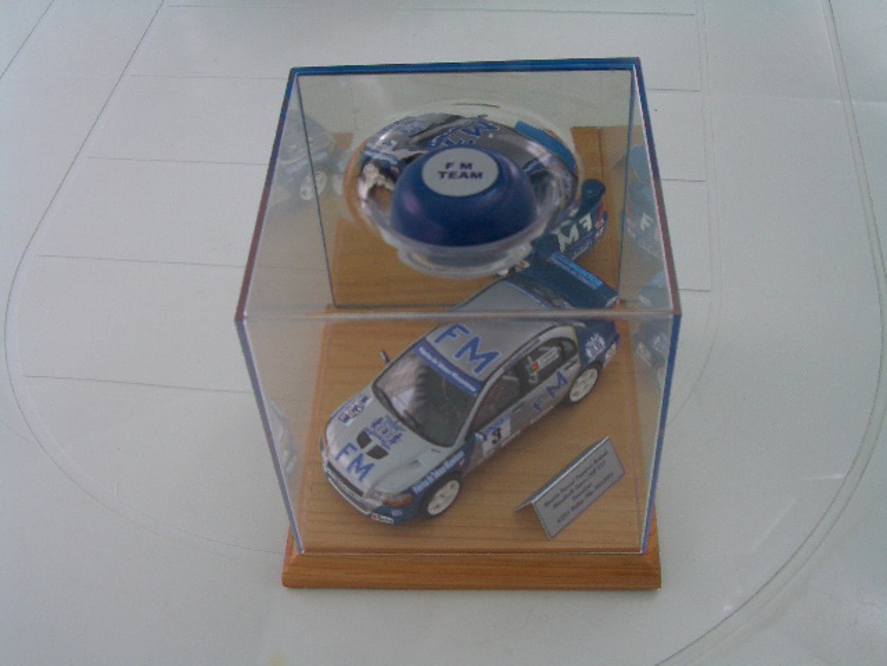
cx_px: 444
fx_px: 1051
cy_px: 333
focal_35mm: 41
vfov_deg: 35.1
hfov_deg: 45.8
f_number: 2.8
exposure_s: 1/100
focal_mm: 6.8
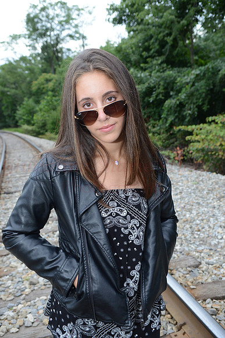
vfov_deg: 48.4
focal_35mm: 40
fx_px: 375
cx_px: 112
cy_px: 169
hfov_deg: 33.4
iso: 1600
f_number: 7.1
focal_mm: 40
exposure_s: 1/60
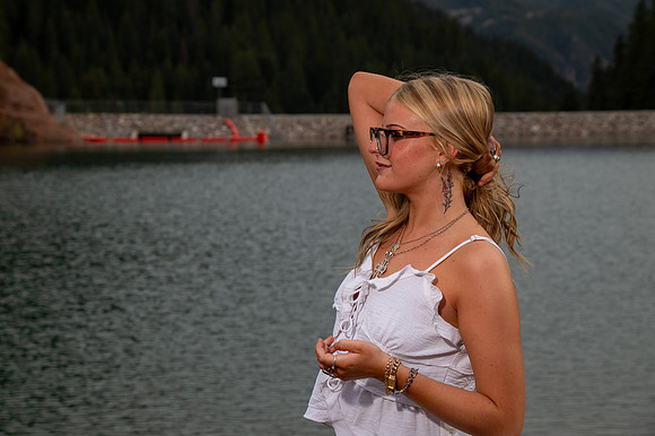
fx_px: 1530
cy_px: 202
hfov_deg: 24.2
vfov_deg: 16.2
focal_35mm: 84
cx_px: 318
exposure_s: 1/400
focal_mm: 75
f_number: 6.3
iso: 200
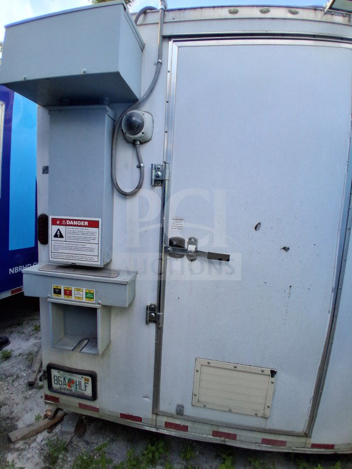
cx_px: 176
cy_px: 234
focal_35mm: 17
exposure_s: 1/208
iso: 50
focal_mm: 1.4
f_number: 2.2
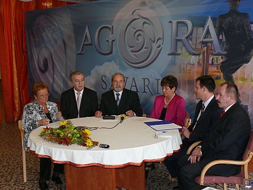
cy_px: 95
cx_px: 126
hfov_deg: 38.2
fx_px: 366
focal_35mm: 50
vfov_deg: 29.1
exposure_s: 1/30
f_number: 2.8
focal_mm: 9.1
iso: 100
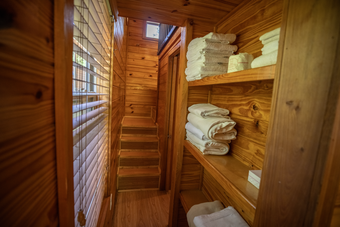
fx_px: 151
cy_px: 114
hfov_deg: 96.7
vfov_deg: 73.7
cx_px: 170
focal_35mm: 16
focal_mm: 16
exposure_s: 1/125
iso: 2000
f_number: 2.8
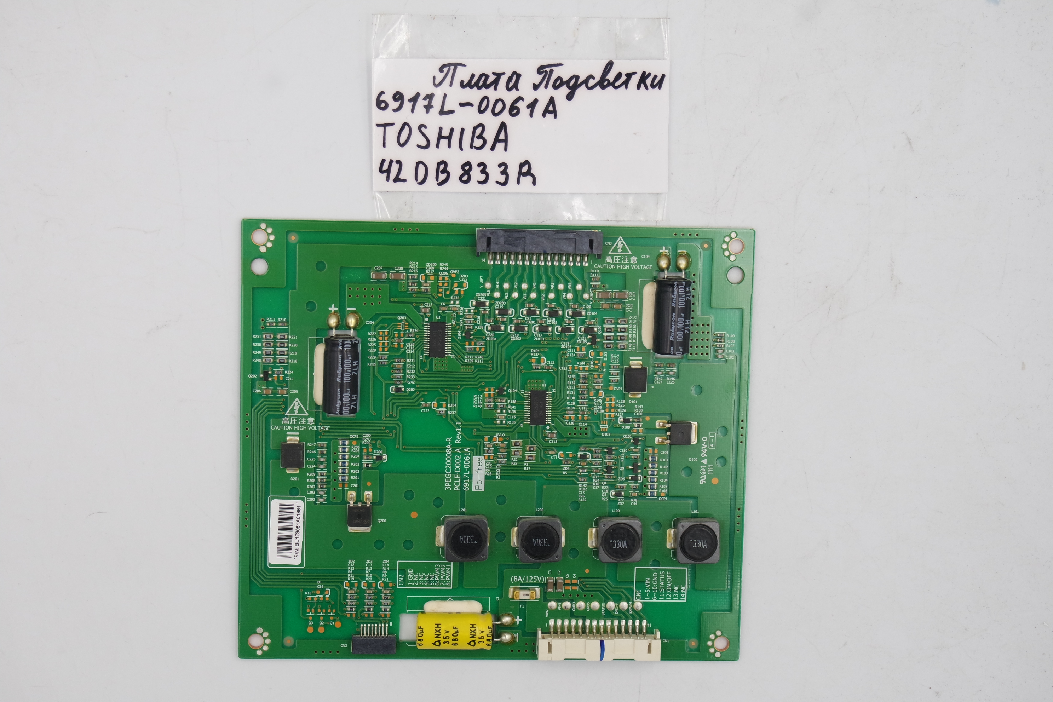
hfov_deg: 31.4
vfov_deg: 21.2
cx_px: 526
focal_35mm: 64
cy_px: 351
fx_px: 1872
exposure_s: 1/125
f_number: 5.6
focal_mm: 24
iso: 200
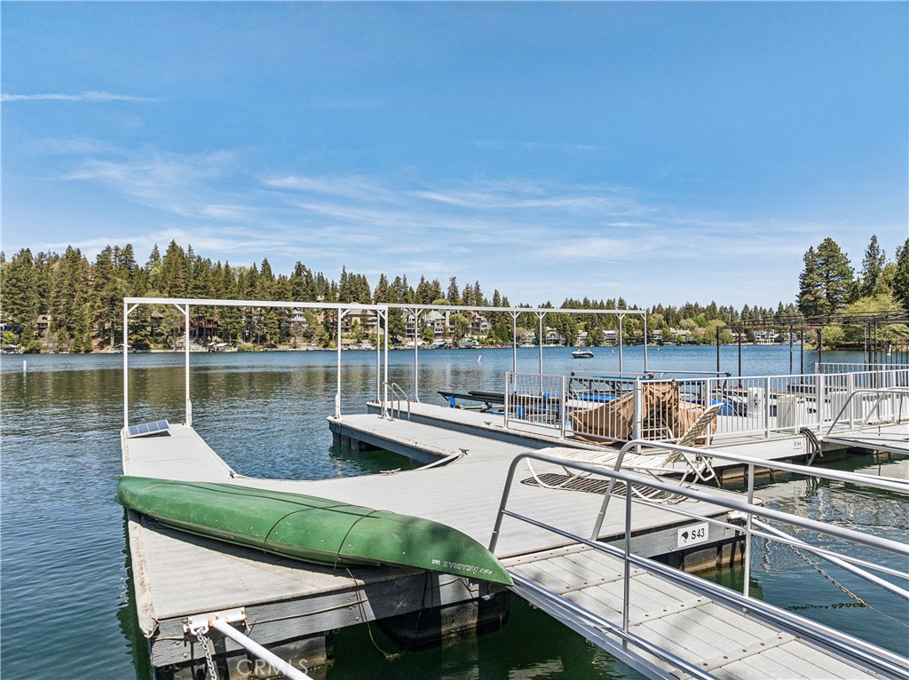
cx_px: 454
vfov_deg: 56.7
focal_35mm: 24
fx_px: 630
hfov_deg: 71.6
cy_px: 340
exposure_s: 1/80
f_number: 2.8
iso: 100
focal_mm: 12.3
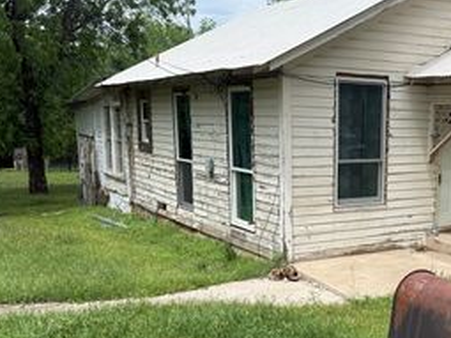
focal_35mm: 47
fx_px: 612
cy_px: 233
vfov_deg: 30.6
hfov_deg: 38.6
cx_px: 373
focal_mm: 6.76
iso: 80
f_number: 1.78
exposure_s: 1/2611
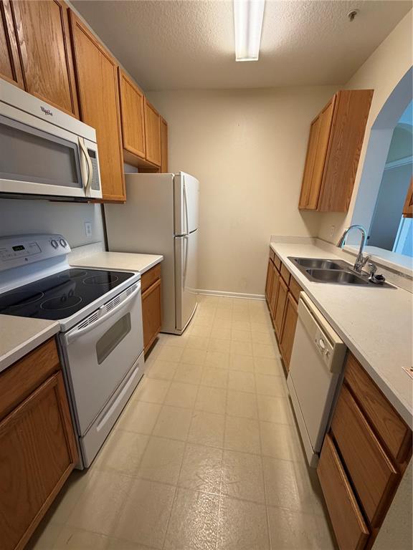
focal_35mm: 14
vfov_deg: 102.1
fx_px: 223
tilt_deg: -17.3
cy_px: 275
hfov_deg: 85.7
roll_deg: -1.9
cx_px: 206
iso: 250
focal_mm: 2.22
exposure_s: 1/60
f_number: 2.2
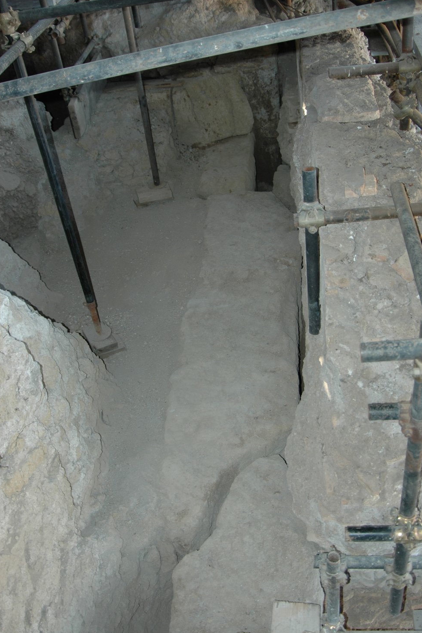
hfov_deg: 35.9
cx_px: 215
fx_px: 651
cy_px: 313
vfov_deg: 51.9
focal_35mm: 37
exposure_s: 1/60
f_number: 3.5
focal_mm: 24
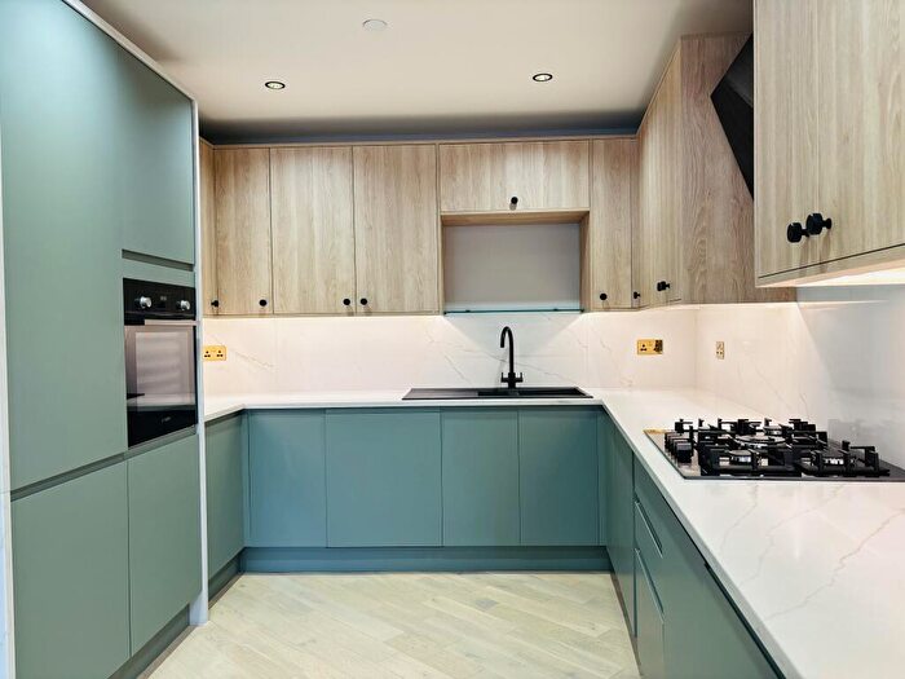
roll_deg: +1.0
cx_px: 452
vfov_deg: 53.1
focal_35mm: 26
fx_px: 680
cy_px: 340
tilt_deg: -0.7
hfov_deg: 67.3
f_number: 1.6
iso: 80
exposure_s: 1/100
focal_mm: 5.96
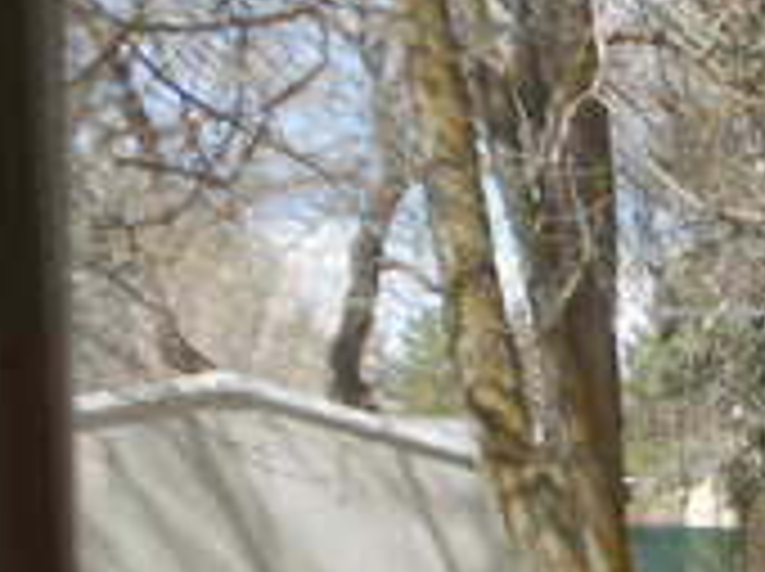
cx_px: 1224
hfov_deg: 17.5
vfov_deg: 13.8
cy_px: 946
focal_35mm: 98
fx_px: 2163
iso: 80
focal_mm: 4.6
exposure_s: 1/400
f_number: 3.2
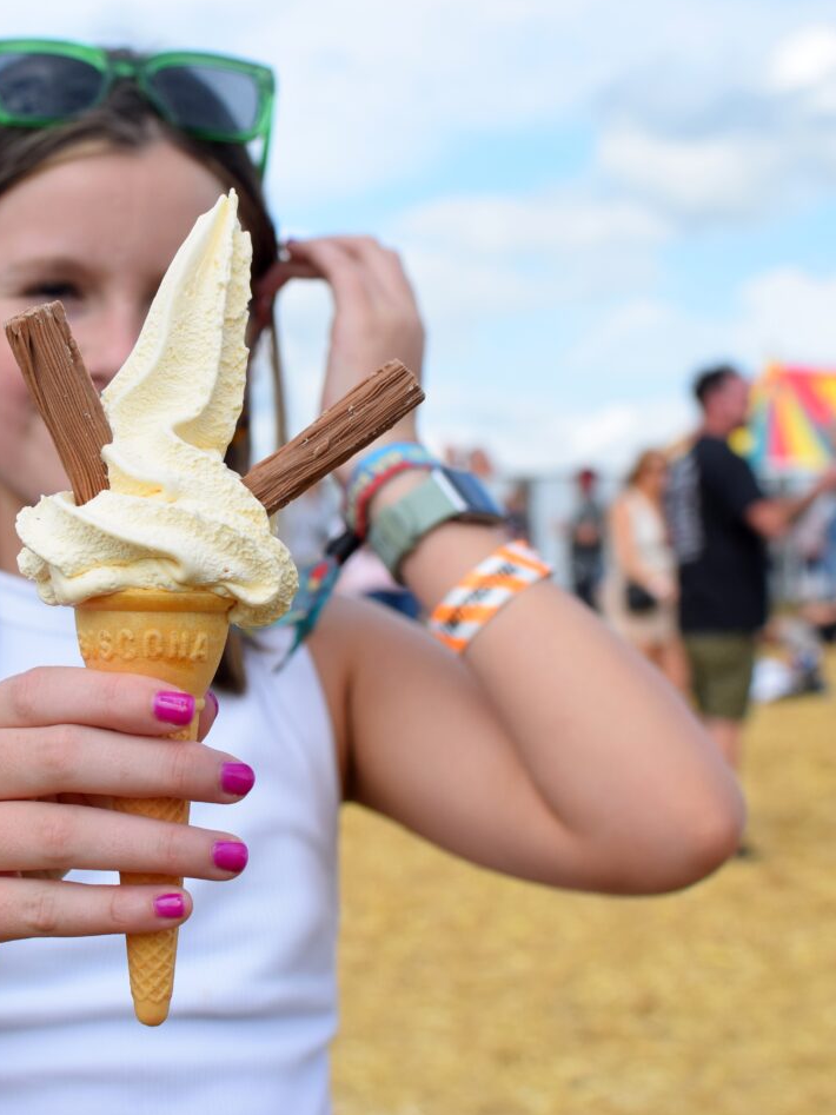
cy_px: 555
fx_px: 2471
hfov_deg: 19.1
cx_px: 214
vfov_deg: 25.4
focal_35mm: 77
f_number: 6.3
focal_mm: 35
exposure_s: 1/1600
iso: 400
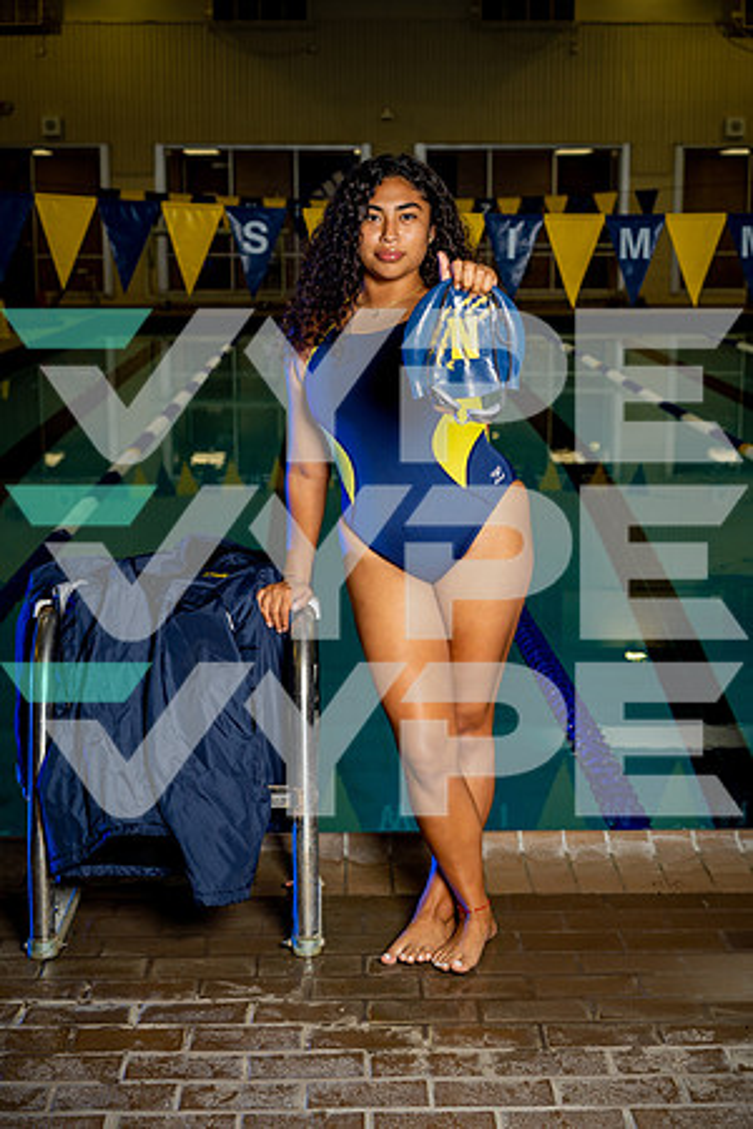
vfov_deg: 36.2
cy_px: 564
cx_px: 376
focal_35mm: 55
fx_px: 1725
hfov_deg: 24.6
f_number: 5
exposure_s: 1/250
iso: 80
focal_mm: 55
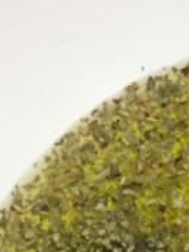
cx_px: 303
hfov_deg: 12.3
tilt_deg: -74.6
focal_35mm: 113
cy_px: 372
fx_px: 822
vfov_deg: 16.0
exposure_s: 1/33
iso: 320
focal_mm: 4.15
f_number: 2.2
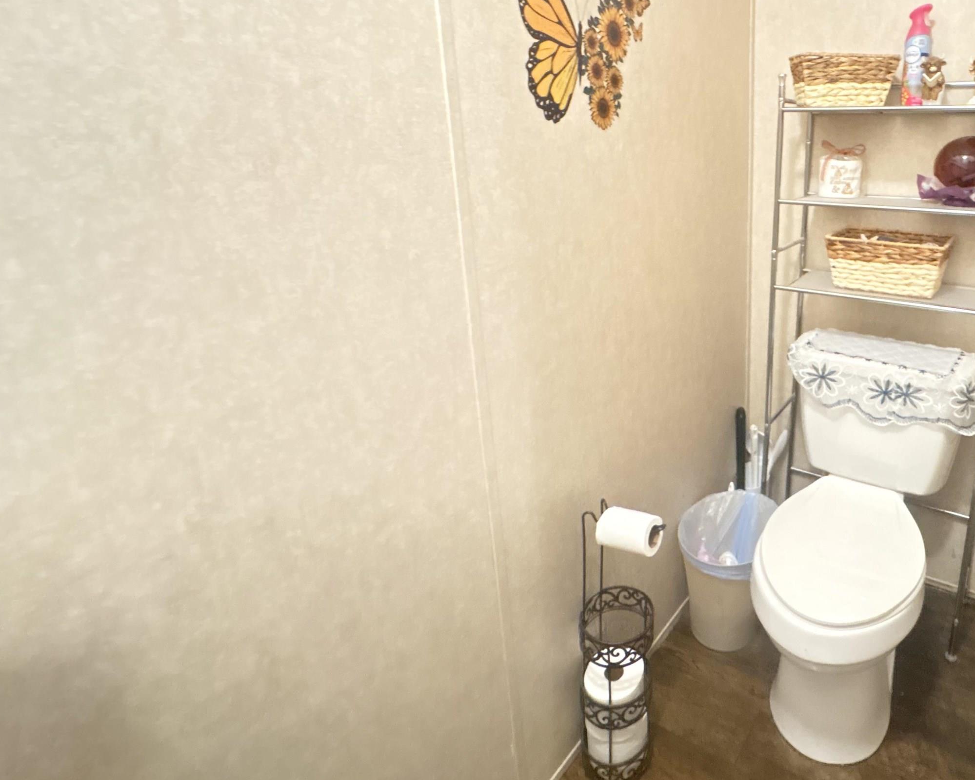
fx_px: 606
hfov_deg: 73.3
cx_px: 706
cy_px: 284
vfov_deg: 64.4
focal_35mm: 21
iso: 1000
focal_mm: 2.22
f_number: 2.2
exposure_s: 1/30
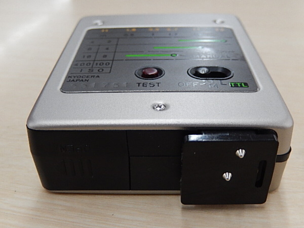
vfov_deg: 32.2
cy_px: 114
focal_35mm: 45
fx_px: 395
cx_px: 152
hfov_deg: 42.1
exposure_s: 1/80
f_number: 4.3
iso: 400
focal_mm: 8.1
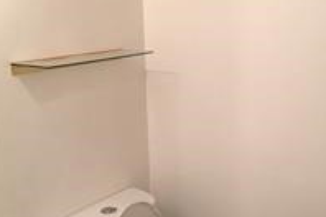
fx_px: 471
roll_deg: +0.5
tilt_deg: -18.5
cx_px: 192
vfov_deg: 25.7
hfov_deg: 38.1
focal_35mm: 52
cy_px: 164
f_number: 2.2
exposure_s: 1/17
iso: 32
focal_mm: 4.15
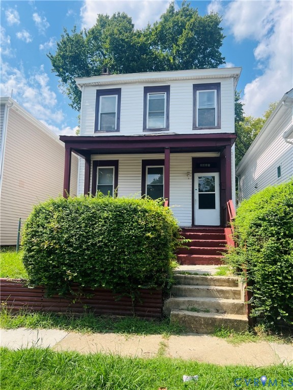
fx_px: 293
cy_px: 195
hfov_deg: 53.1
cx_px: 146
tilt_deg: +10.7
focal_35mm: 26
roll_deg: -0.8
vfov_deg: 67.3
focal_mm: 5.7
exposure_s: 1/2571
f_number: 1.5
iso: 50
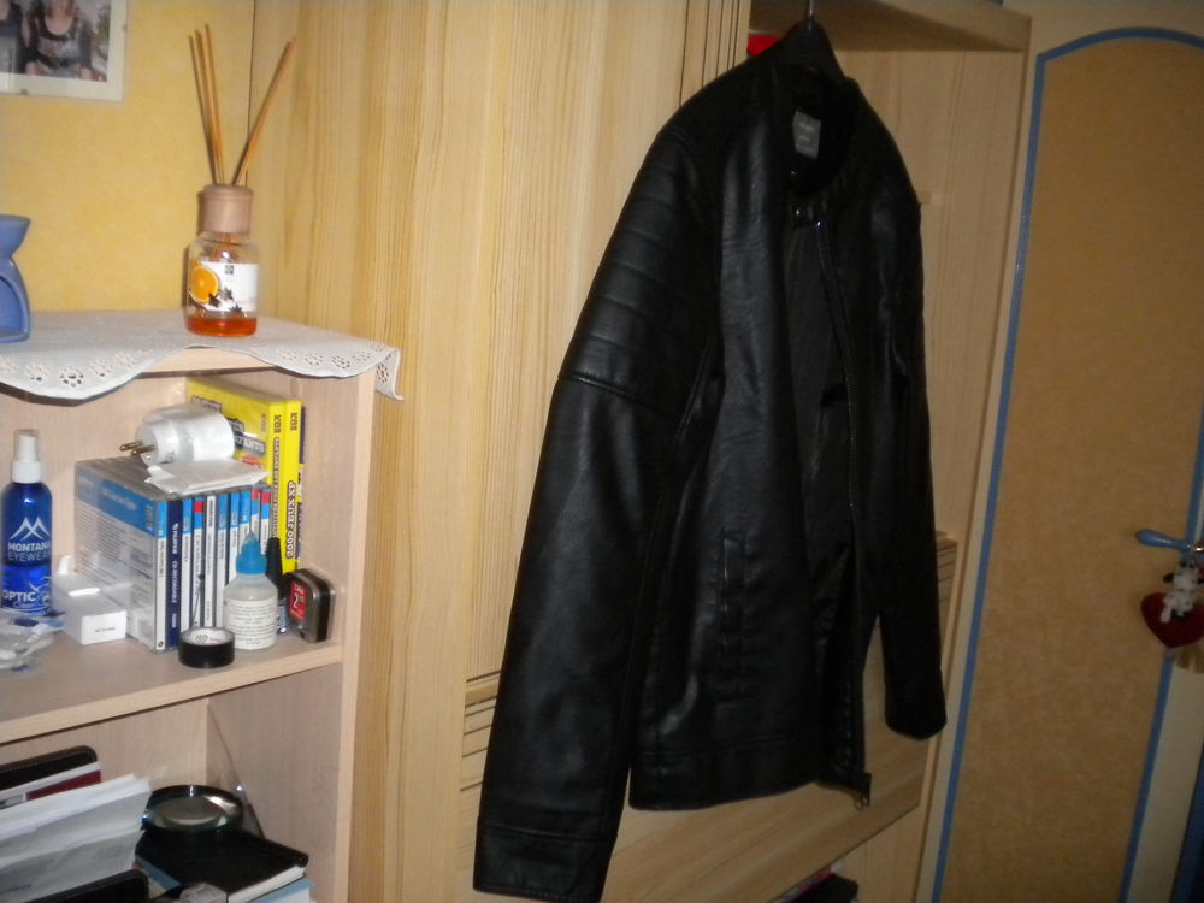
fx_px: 1217
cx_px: 602
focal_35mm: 35
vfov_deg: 40.7
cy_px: 452
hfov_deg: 52.6
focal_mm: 6.3
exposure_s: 1/30
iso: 400
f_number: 3.1
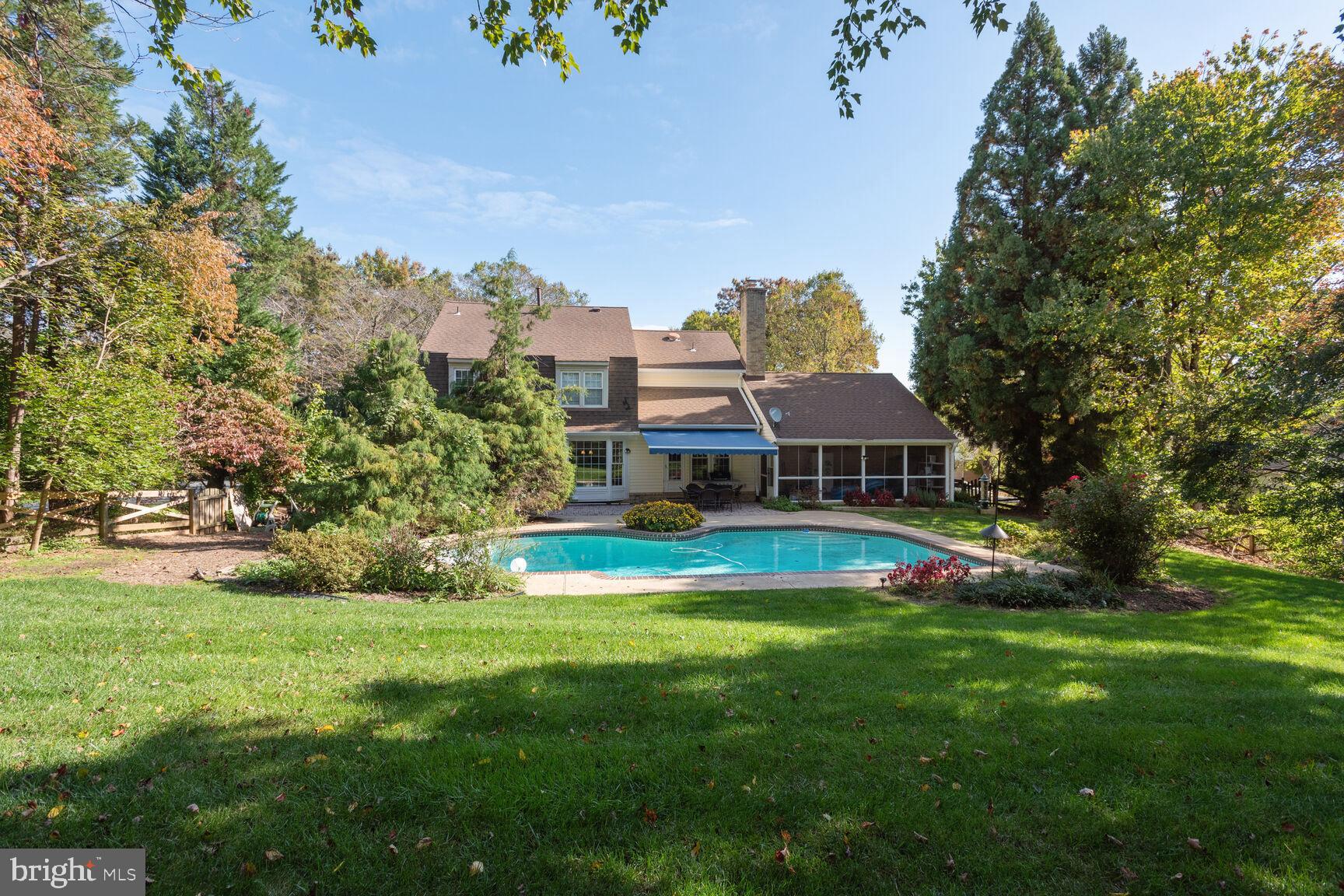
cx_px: 672
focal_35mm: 17
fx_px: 635
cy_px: 448
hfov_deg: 93.3
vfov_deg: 70.4
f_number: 8
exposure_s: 1/400
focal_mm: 17
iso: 200
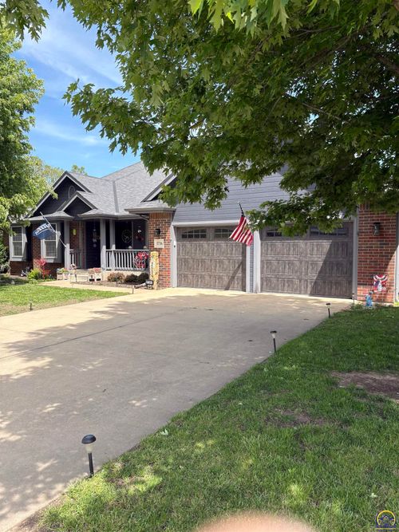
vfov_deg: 67.3
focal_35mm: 26
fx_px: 400
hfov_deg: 53.0
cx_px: 200
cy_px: 266
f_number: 1.6
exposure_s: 1/959
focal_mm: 5.96
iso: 50
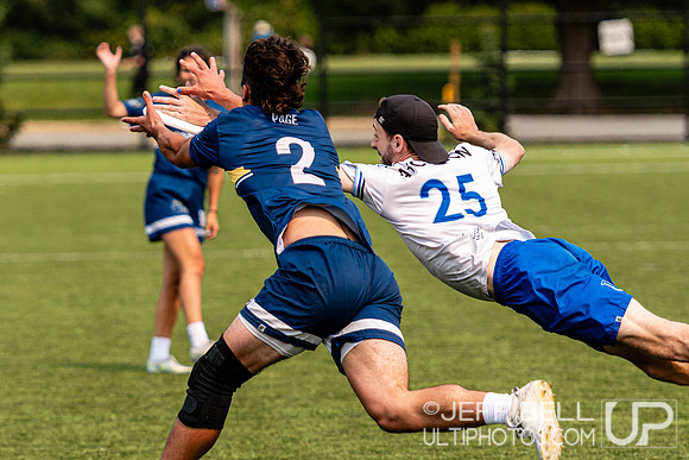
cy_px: 262
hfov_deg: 5.7
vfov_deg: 3.8
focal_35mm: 361
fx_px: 6915
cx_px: 179
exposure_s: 1/1250
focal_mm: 160
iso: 100
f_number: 3.2
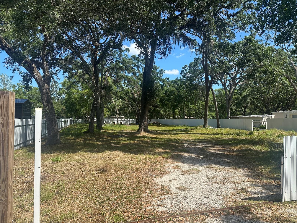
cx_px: 148
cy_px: 112
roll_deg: -0.9
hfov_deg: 71.6
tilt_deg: +1.1
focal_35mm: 24
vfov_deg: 56.8
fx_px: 206
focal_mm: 6.86
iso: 80
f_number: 1.78
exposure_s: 1/2591
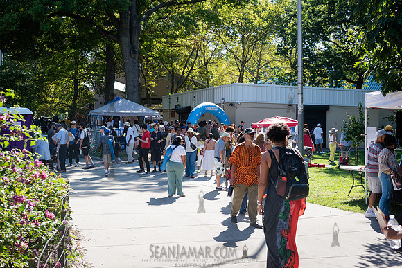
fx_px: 499
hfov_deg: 43.8
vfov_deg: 30.1
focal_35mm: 45
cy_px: 134
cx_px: 203
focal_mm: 44
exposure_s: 1/2000
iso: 1250
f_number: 4
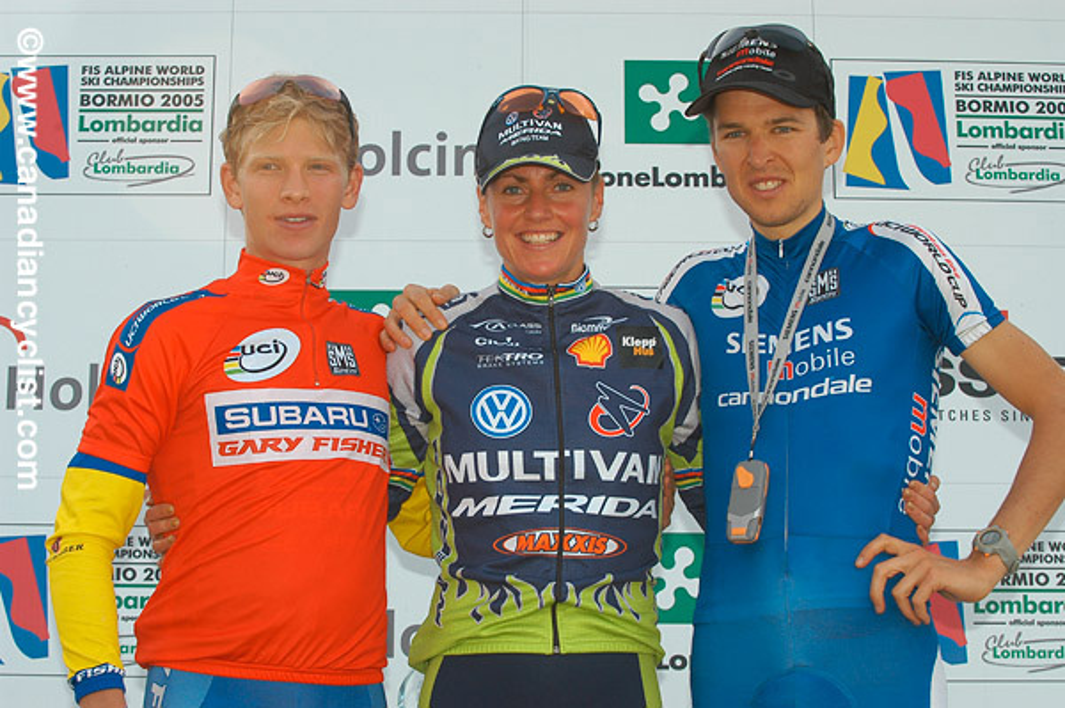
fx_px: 3104
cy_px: 354
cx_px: 532
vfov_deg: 13.0
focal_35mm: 105
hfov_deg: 19.5
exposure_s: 1/180
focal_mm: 70
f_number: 5.6
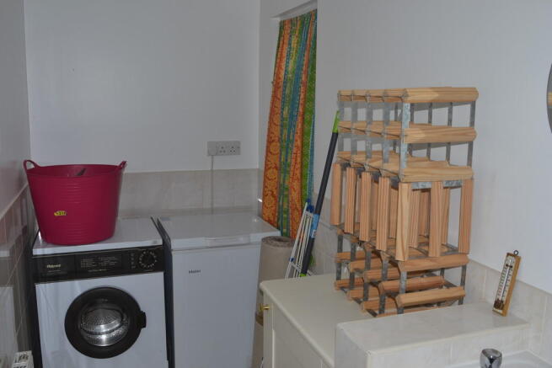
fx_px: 506
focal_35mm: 33
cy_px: 184
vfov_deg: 40.0
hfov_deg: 57.2
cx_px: 276
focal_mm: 22
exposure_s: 1/60
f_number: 8
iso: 100
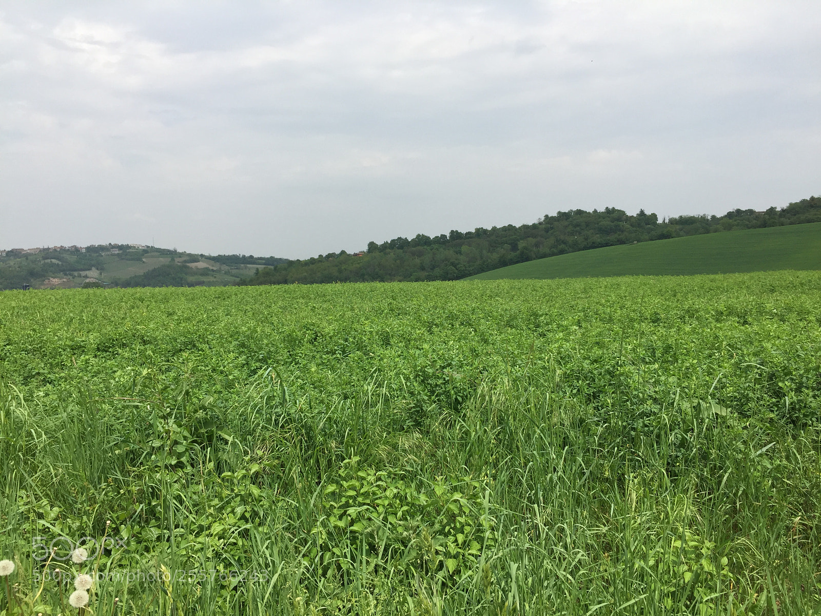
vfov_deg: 48.2
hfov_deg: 61.7
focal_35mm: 29
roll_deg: -0.5
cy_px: 308
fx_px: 688
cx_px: 410
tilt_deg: -4.4
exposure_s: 1/2326
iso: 32
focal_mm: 4.15
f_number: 2.2
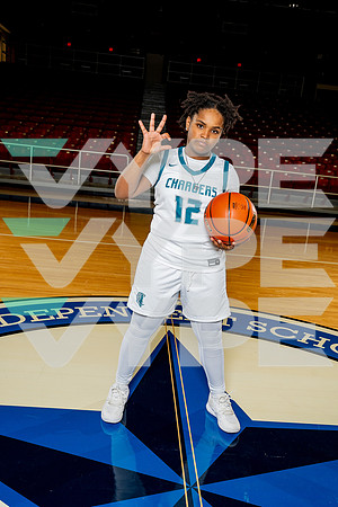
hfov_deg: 40.0
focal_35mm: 33
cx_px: 169
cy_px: 254
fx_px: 465
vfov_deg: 57.2
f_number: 5.6
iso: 640
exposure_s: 1/250
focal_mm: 33
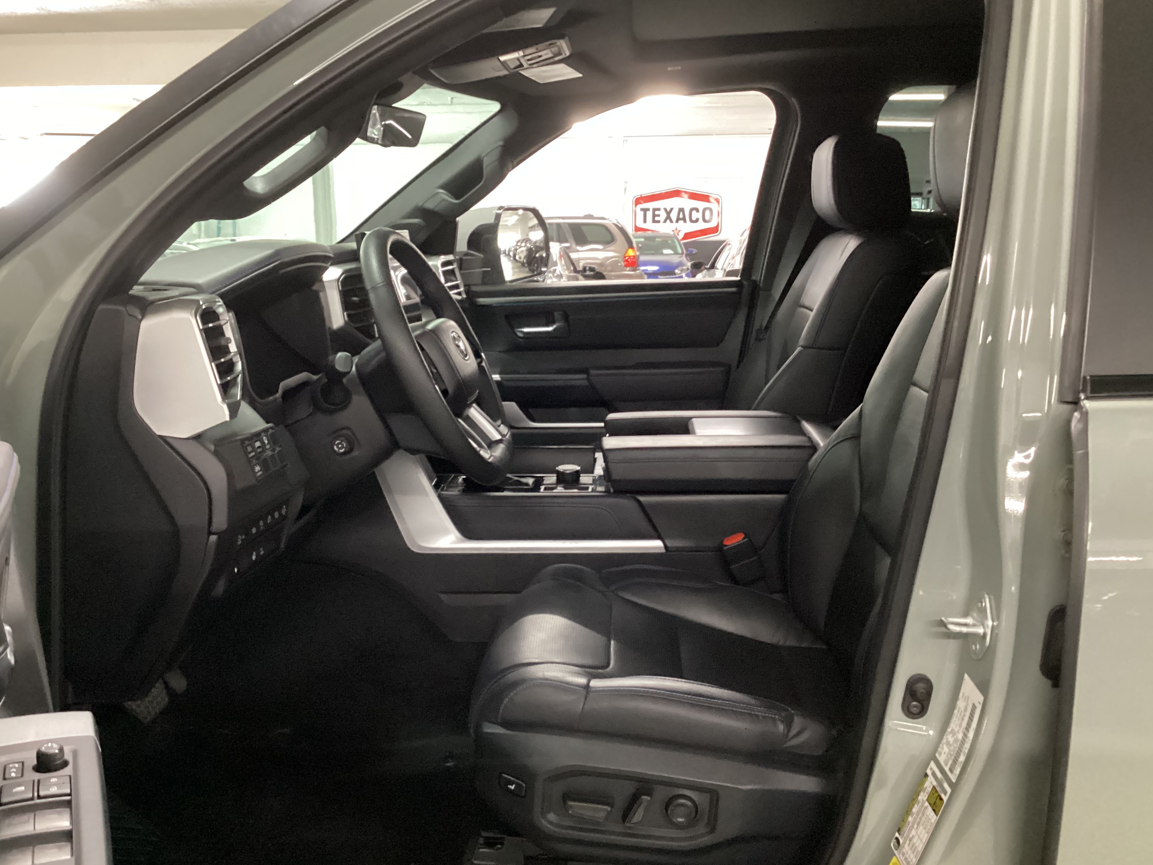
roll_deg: +0.4
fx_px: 1066
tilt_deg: -13.5
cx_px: 564
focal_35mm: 32
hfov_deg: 56.8
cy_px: 438
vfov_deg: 44.2
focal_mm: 3.3
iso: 500
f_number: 2.4
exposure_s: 1/25
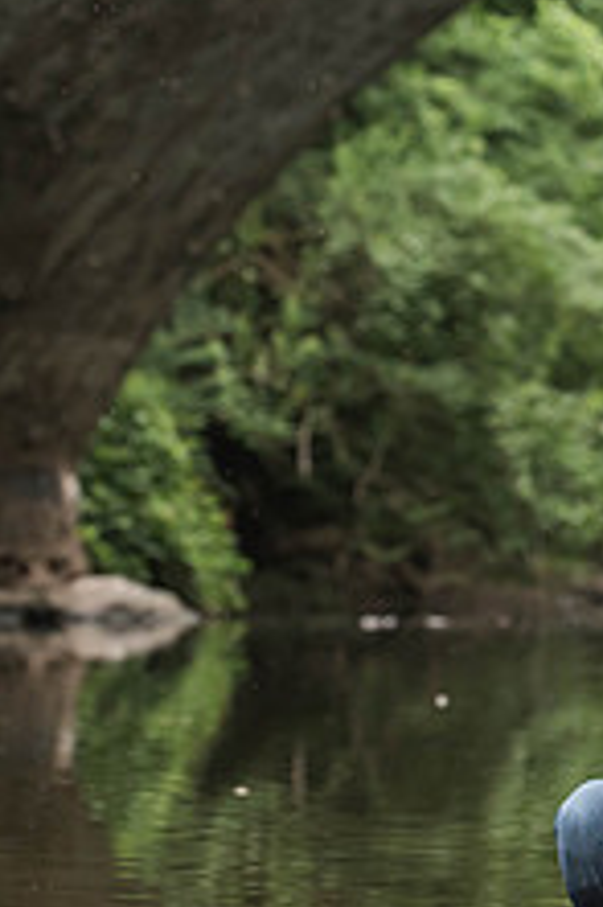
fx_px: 7423
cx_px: 563
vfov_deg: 7.0
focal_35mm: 295
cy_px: 296
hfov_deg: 4.6
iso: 1600
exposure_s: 1/250
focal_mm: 110
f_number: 4
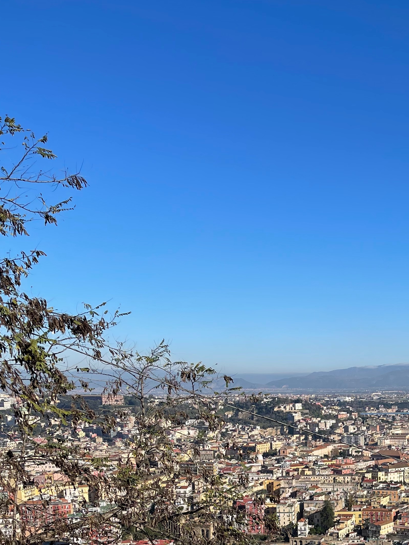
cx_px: 350
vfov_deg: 36.2
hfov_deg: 28.8
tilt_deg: -8.0
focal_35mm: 49
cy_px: 506
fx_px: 772
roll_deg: +0.9
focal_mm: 5.1
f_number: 1.6
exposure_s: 1/4717
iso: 32
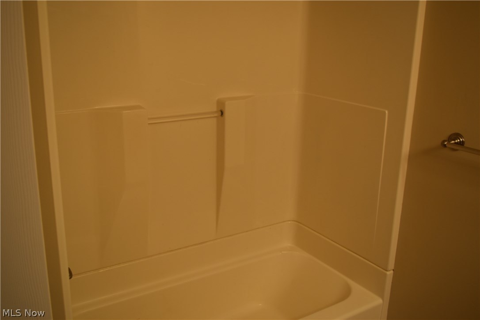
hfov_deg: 53.1
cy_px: 160
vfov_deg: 36.9
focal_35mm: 36
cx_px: 240
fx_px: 480
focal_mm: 24
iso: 400
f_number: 4.5
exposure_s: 1/80
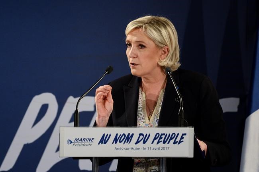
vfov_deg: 2.7
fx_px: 3596
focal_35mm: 500
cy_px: 86
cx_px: 130
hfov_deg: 4.1
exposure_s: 1/160
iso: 2500
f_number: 5.6
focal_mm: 500
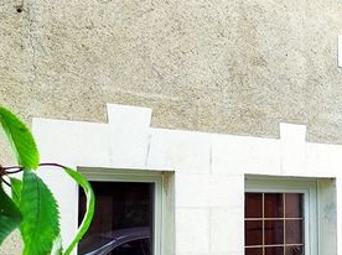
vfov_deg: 38.0
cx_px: 343
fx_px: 365
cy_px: 174
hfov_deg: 43.1
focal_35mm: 37
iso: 57
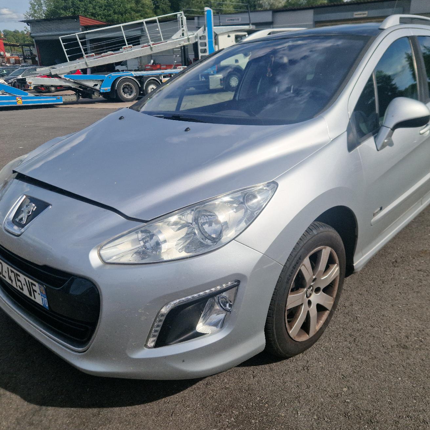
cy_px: 217
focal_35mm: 28
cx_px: 227
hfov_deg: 57.3
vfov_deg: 57.3
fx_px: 394
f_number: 1.8
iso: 50
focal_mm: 5.4
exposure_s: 1/3333
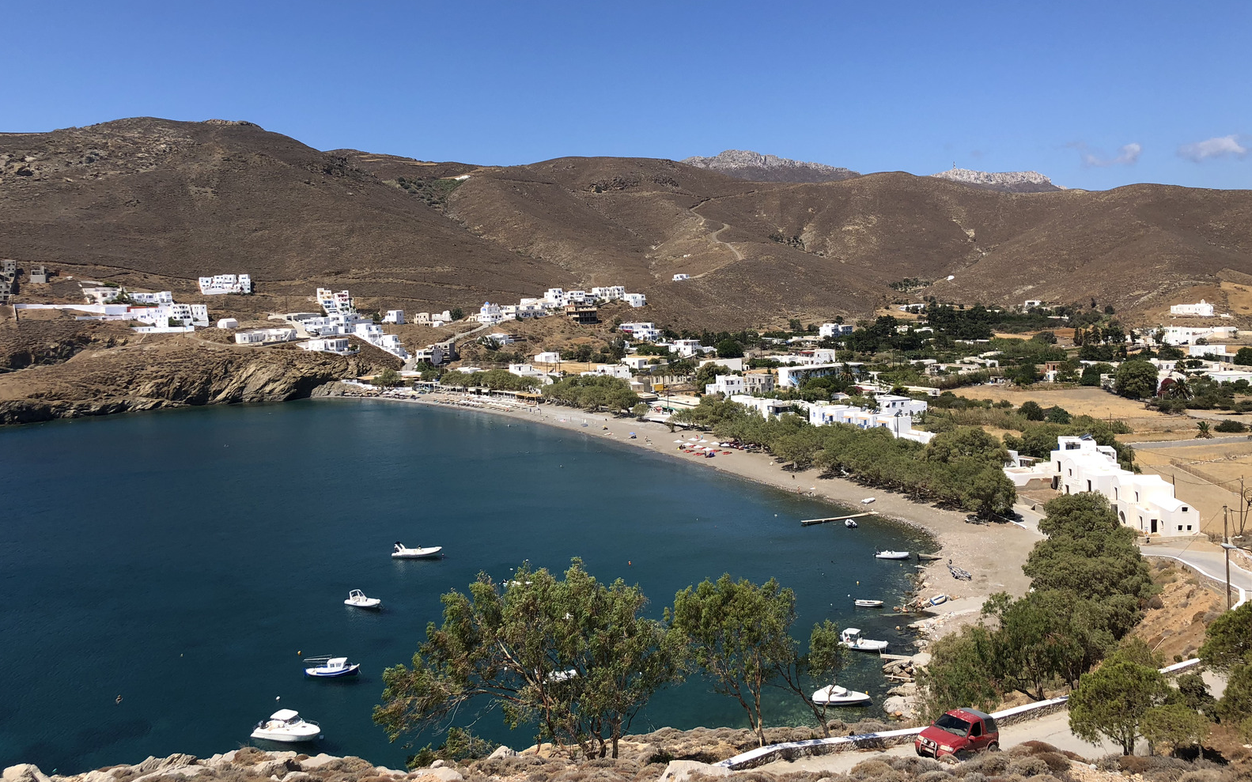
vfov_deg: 41.7
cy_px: 323
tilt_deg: -2.3
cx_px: 622
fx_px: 1024
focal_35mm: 30
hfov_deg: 62.9
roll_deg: +0.8
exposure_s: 1/2183
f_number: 1.8
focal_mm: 4
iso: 20
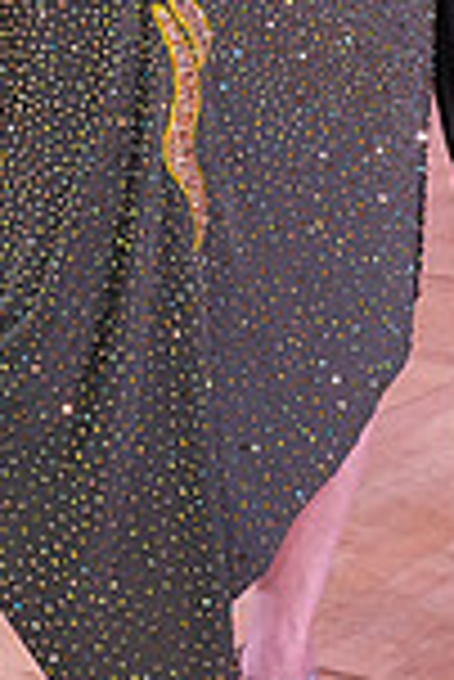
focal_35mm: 207
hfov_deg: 6.6
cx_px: 330
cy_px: -329
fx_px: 3907
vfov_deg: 9.7
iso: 2500
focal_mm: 54
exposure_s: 1/250
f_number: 7.1
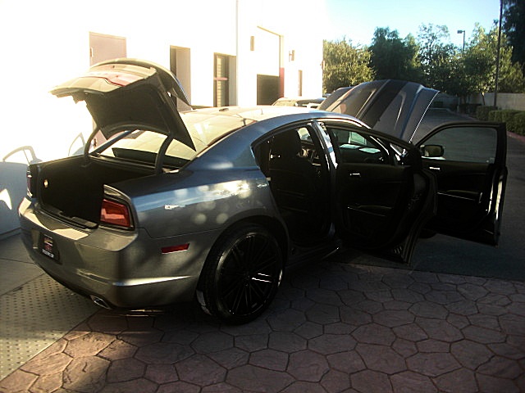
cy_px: 196
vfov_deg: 39.7
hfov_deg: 51.4
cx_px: 262
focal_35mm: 36
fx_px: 546
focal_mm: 6.3
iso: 50
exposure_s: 1/250
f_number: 2.8
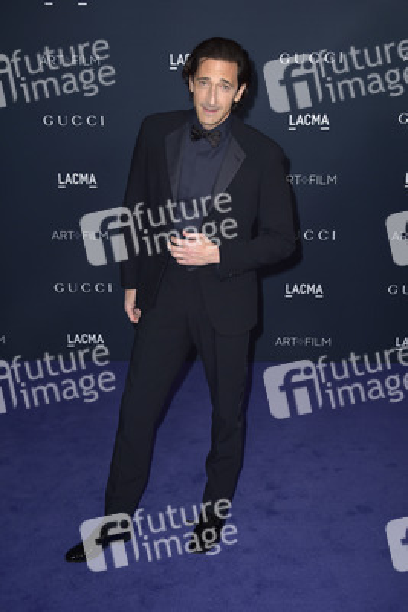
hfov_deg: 29.9
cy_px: 306
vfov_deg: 43.6
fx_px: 764
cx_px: 204
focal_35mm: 45
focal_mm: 45
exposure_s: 1/250
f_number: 6.3
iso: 500
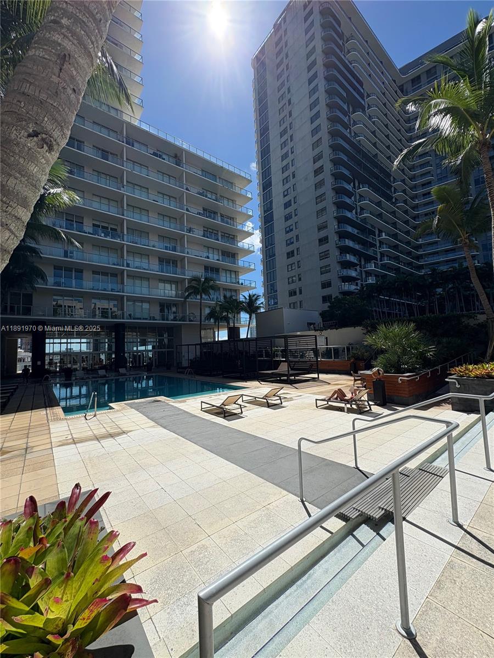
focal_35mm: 14
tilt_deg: +4.2
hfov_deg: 85.7
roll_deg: +2.6
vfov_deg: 102.1
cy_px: 329
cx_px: 247
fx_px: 266
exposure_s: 1/2770
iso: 40
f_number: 2.2
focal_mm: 2.22
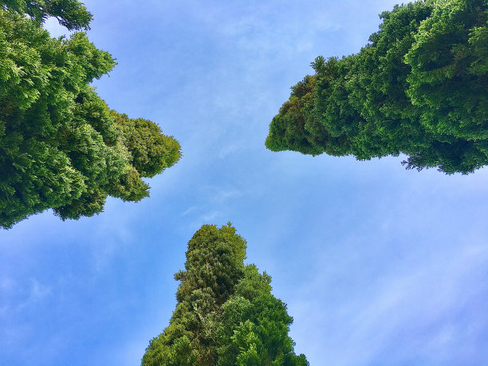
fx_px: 409
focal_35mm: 29
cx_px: 244
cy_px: 183
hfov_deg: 61.7
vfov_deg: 48.2
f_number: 2.2
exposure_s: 1/252
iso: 25
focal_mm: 4.15
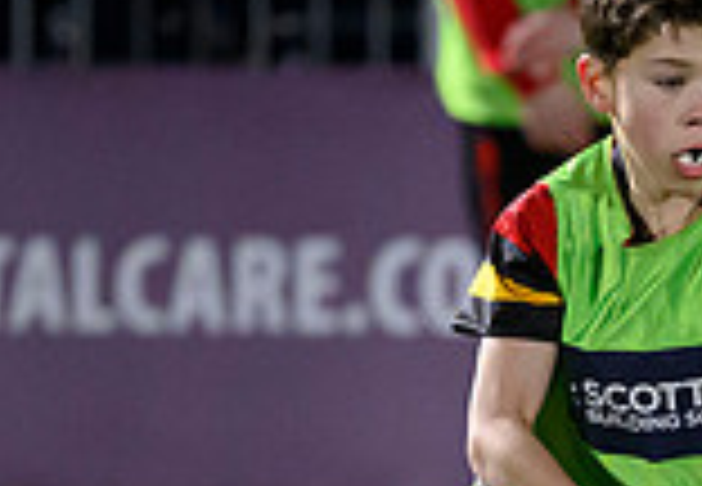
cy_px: 944
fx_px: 23047
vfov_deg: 1.2
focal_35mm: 1168
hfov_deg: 1.7
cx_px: 1006
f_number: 3.2
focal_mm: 195
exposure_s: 1/1250
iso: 6400
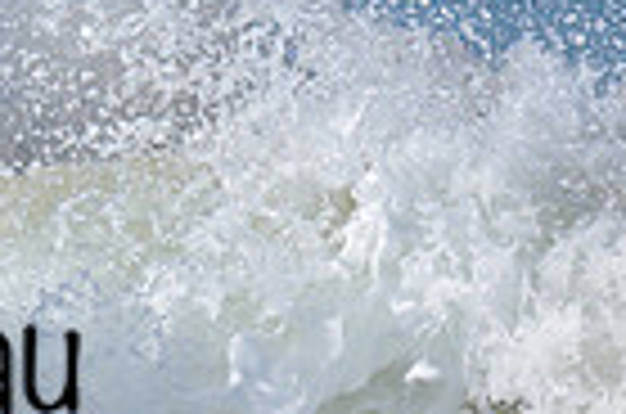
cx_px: -324
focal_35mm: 4599
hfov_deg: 0.4
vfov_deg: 0.3
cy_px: 161
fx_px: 79789
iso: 200
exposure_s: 1/2000
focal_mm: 800
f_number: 6.3
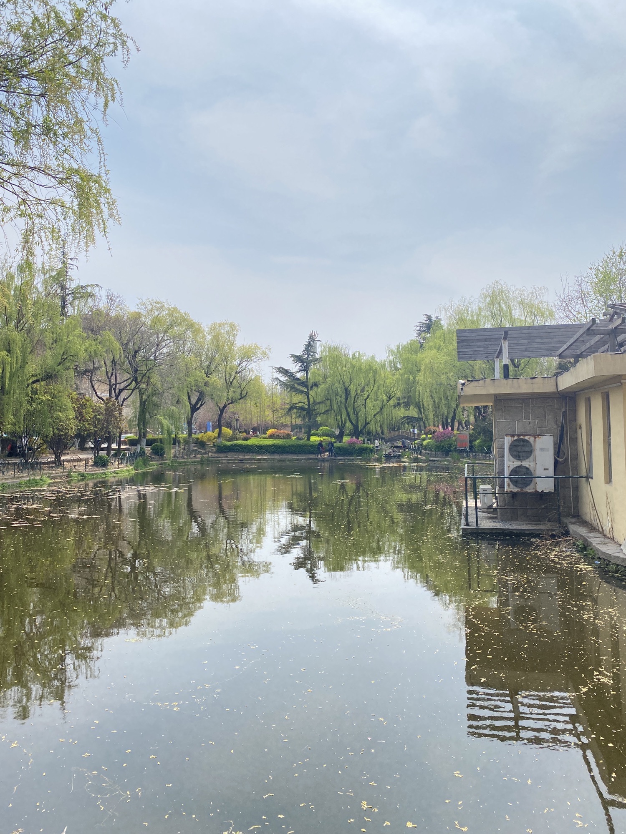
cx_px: 313
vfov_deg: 67.3
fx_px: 627
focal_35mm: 26
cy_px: 417
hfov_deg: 53.1
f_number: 1.8
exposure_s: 1/3846
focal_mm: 4.25
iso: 32
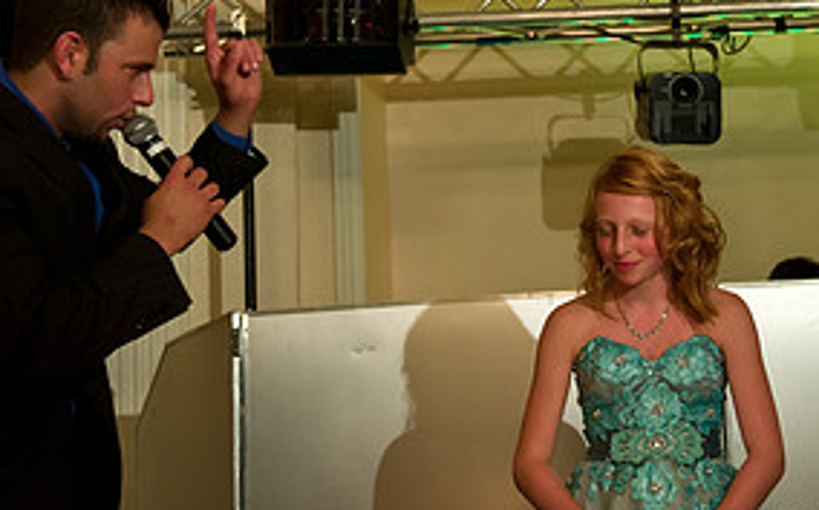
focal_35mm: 75
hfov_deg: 27.1
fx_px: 1673
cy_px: 176
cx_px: 626
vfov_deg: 17.3
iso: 1600
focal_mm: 36
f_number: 3.2
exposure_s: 1/125
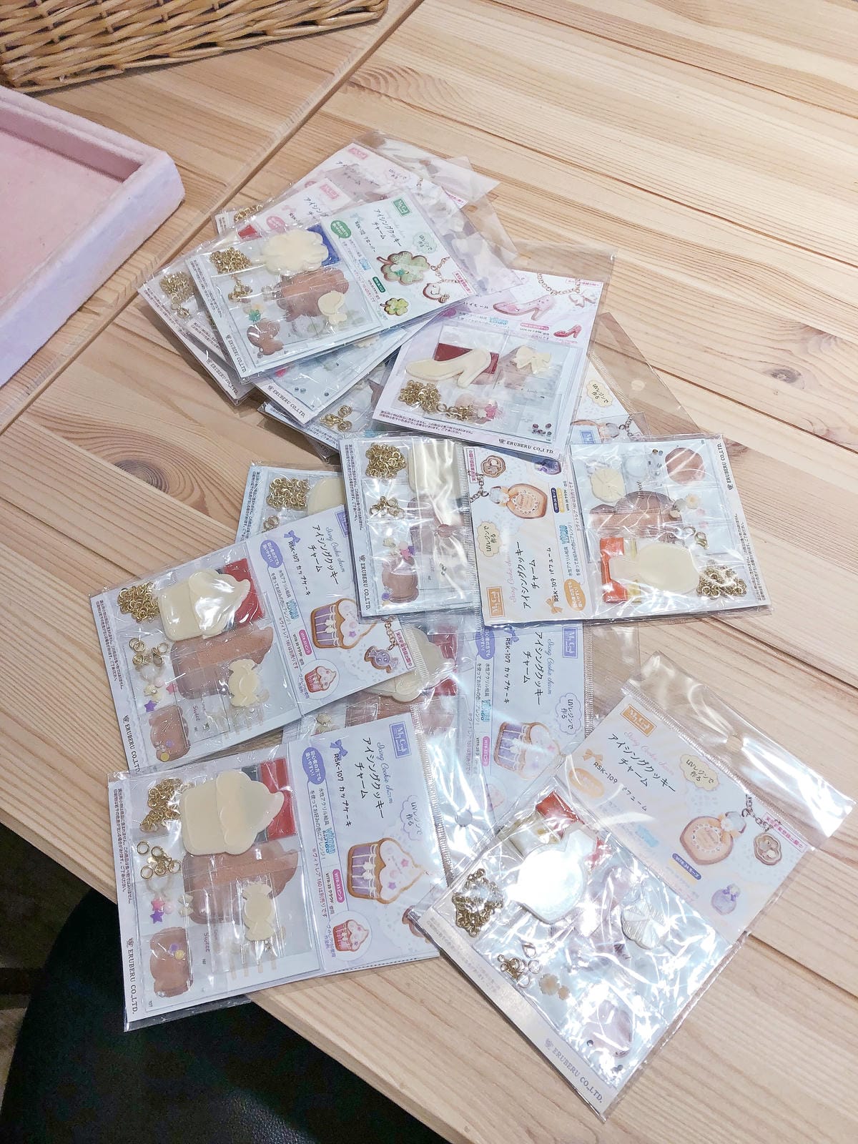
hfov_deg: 49.7
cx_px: 429
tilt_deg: -62.4
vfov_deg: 63.4
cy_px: 572
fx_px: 925
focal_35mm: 28
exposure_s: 1/120
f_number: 1.8
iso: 50
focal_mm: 3.99
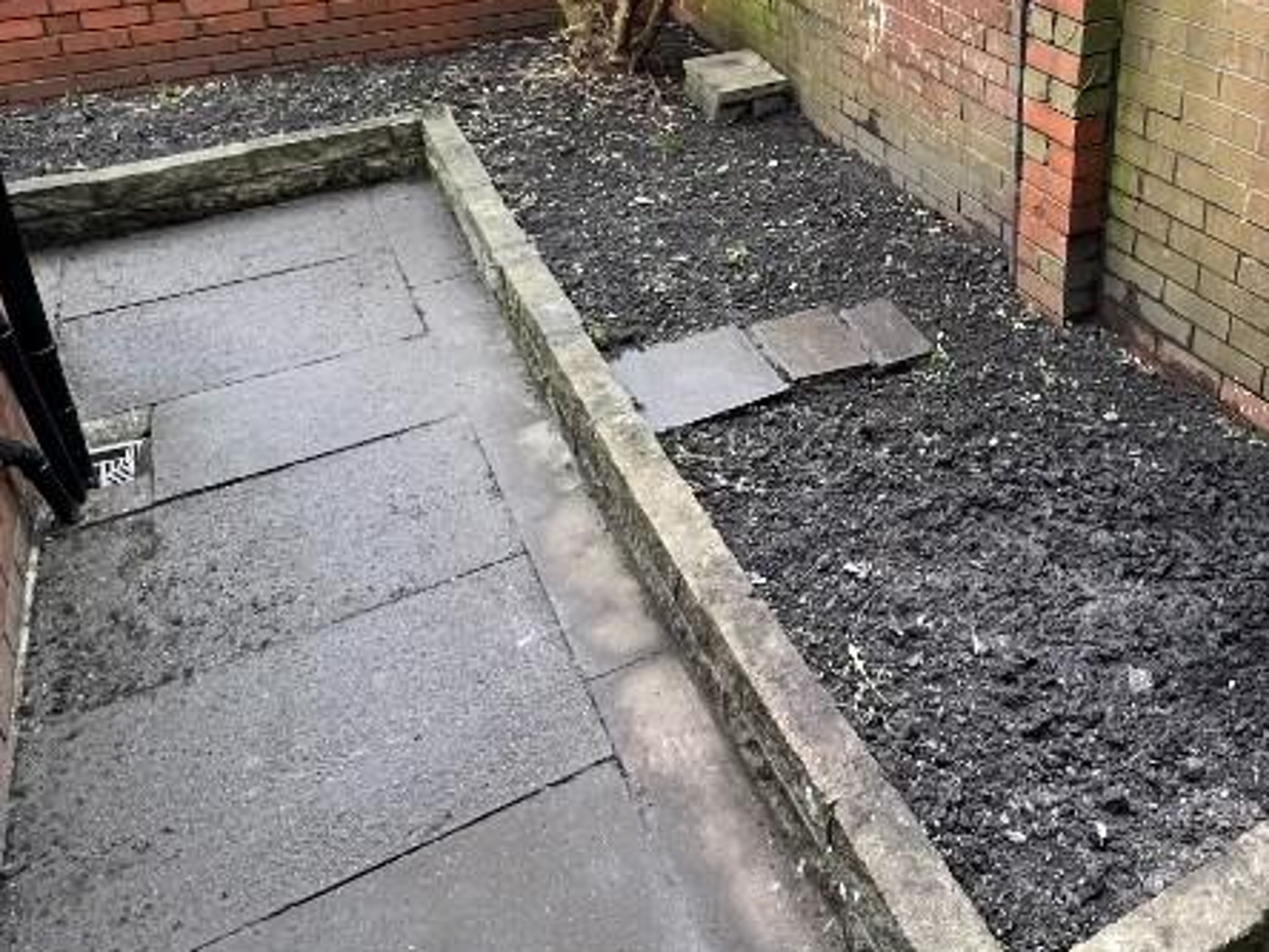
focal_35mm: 30
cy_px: 166
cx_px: 912
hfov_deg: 57.7
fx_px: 1100
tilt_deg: -24.1
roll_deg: -0.6
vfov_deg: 44.1
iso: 200
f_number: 1.8
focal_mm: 1.57
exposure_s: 1/121
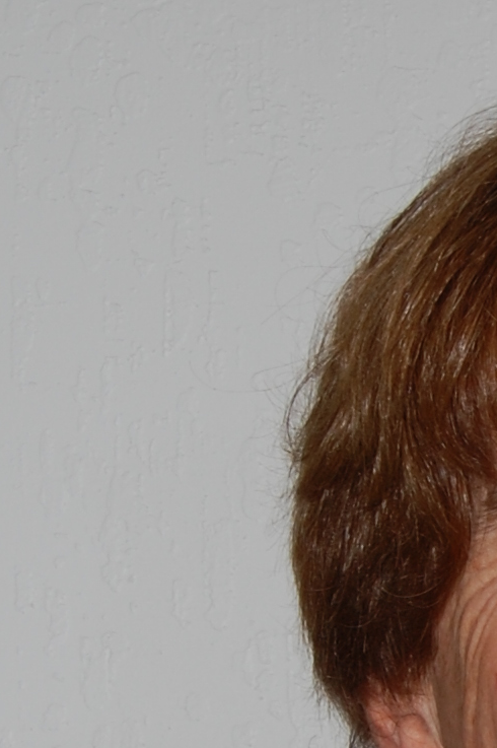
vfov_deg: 13.6
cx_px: 760
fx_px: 3050
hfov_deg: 9.1
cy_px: 871
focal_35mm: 147
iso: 200
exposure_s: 1/60
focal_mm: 24
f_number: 16
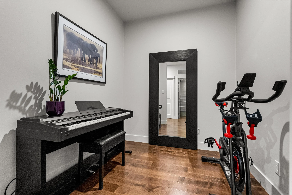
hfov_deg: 96.7
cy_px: 98
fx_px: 130
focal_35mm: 16
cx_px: 146
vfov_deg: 73.8
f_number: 9
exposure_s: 1/15
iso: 12800
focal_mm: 16
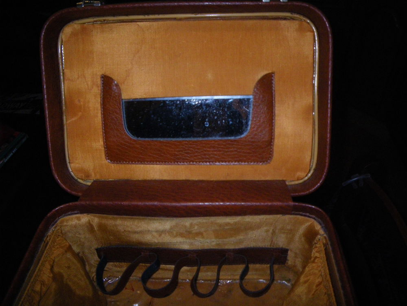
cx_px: 204
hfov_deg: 63.4
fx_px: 329
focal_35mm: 28
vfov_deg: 49.7
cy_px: 153
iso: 400
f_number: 3.5
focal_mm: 5
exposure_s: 1/50
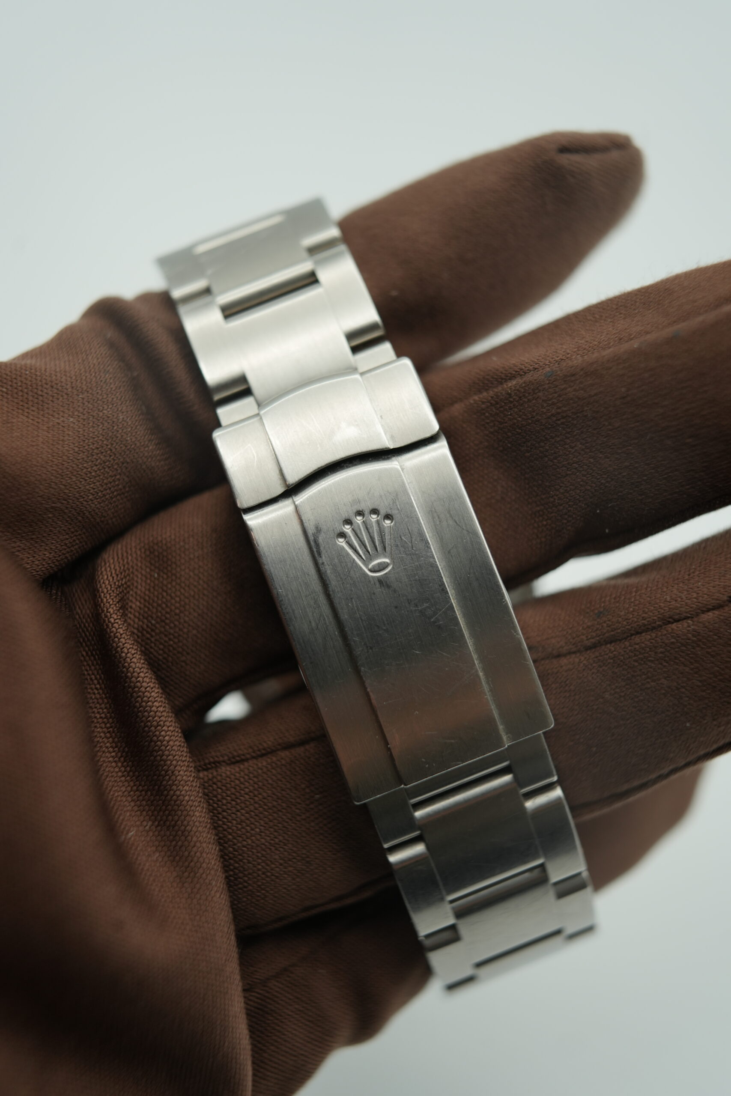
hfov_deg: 37.9
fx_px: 1066
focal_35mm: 35
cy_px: 548
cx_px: 366
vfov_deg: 54.4
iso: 400
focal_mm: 35
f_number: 5
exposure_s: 1/250
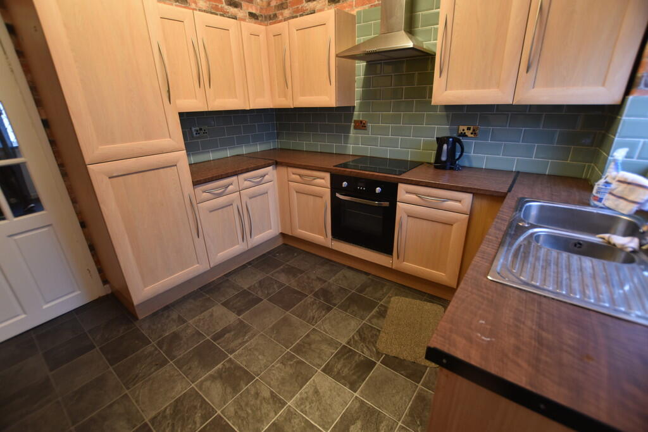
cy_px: 216
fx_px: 270
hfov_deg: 100.4
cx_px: 324
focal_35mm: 15
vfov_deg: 77.3
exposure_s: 1/15
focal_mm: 10
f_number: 3.5
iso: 400
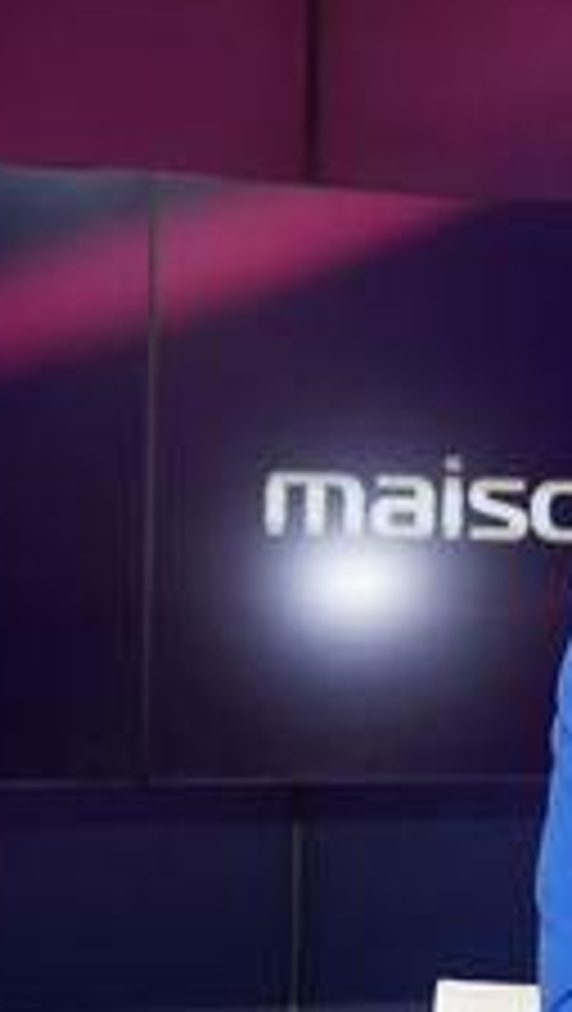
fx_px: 1802
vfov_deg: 31.4
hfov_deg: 16.0
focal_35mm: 67
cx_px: 948
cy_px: 580
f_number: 5
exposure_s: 1/160
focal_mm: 32
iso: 2000
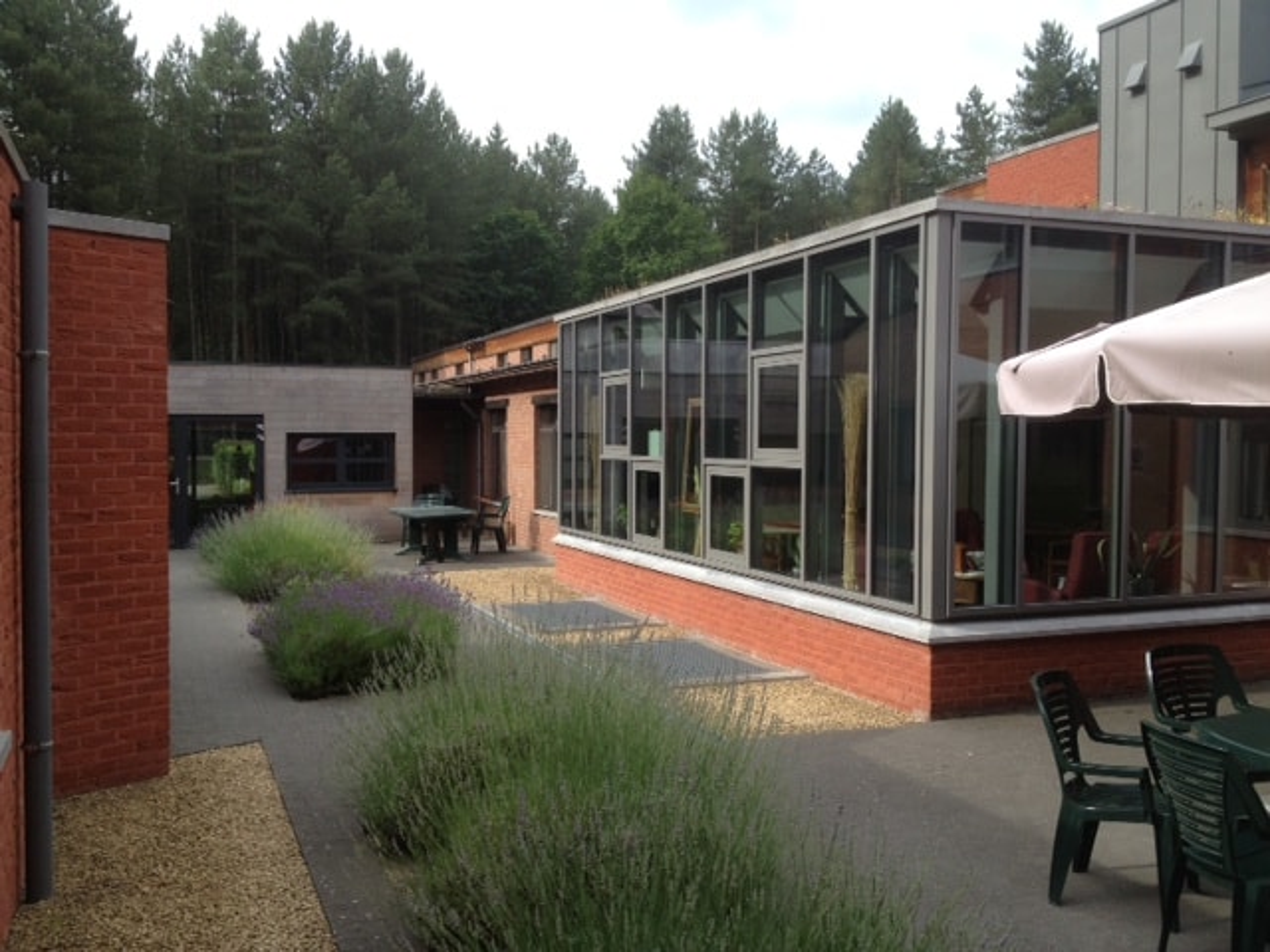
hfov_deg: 52.6
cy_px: 476
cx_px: 635
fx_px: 1284
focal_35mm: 35
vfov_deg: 40.7
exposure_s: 1/484
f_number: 2.4
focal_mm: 4.28
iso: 50
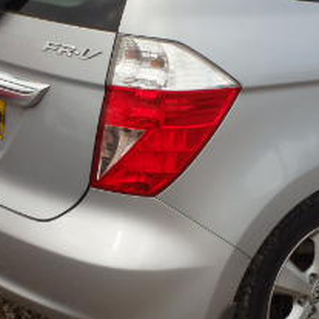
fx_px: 855
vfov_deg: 21.1
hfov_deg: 20.8
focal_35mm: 82
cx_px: 264
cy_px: 133
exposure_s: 1/640
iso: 125
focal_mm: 5.4
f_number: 4.1
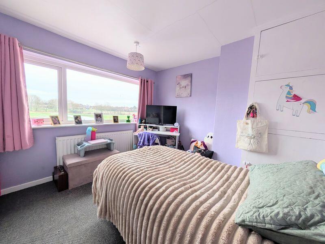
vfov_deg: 94.6
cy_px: 122
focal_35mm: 12
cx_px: 162
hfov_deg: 110.5
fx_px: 113
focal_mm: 2.02
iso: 55
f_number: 1.7
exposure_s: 1/305
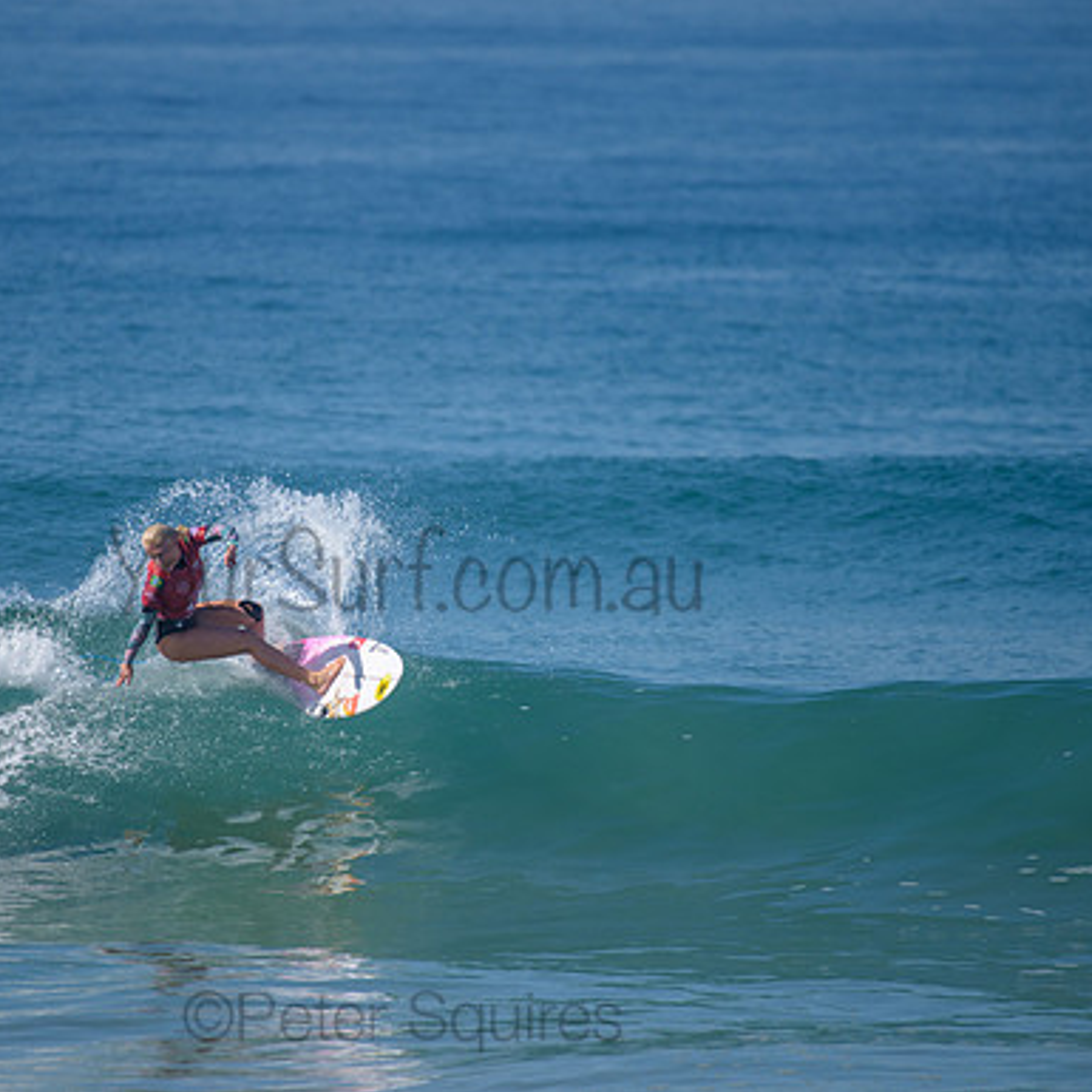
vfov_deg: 2.7
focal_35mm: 641
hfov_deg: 2.7
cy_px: 546
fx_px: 22878
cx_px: 403
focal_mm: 500
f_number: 5.6
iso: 200
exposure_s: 1/2000
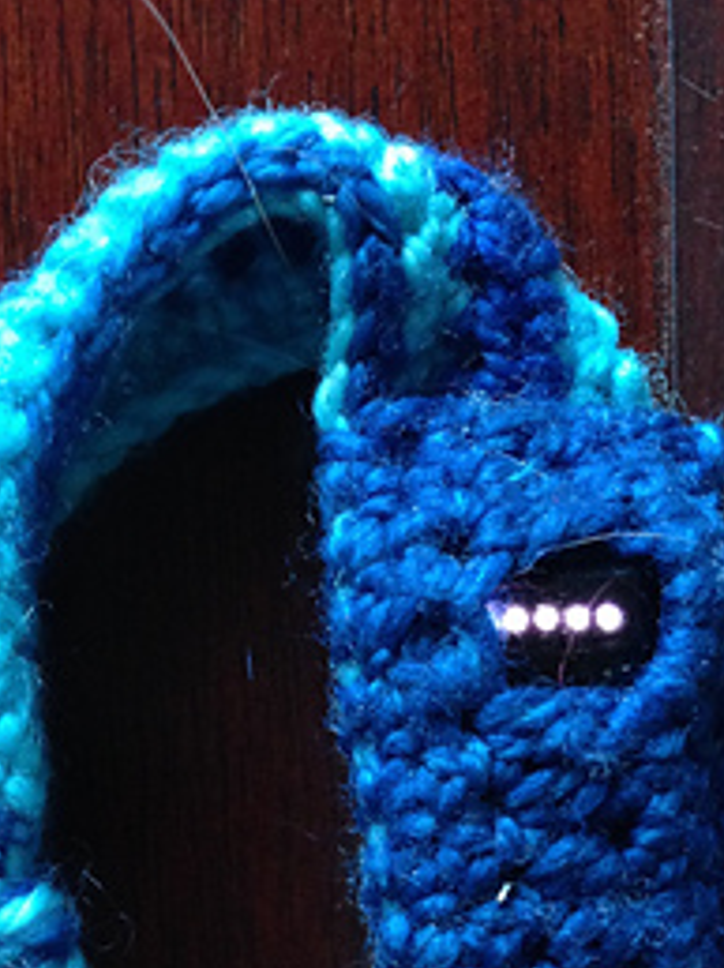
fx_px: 1788
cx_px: 321
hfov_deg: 22.9
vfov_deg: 29.2
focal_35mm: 64
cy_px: 844
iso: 400
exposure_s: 1/17
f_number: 2.4
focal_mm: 4.12
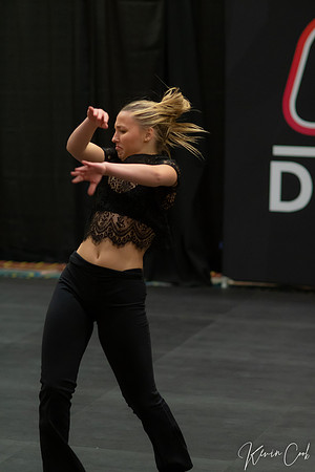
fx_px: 1667
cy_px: 236
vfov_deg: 16.1
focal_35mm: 127
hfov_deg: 10.8
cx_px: 158
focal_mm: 85
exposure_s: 1/640
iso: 1250
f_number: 2
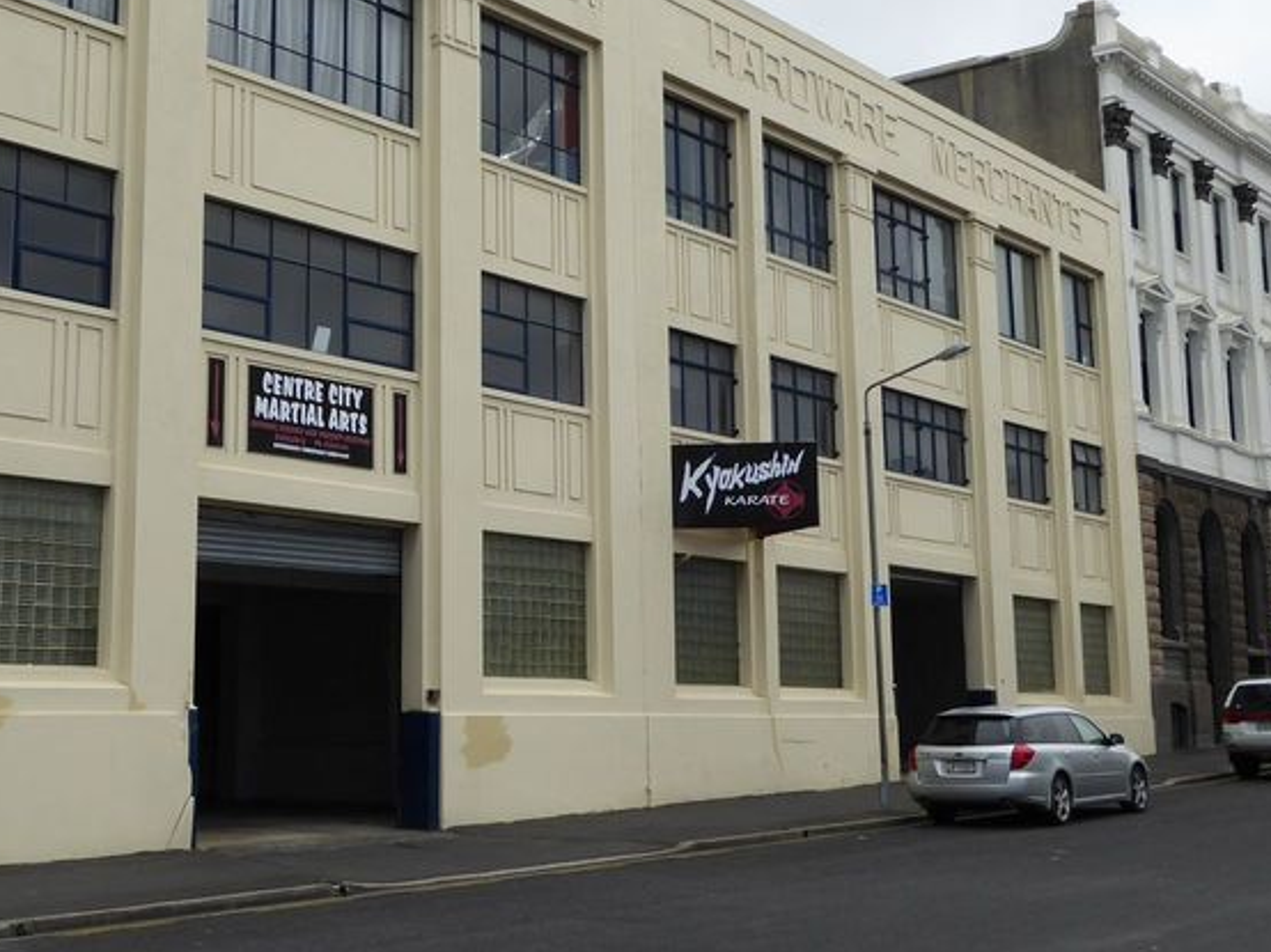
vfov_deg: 28.0
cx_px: 404
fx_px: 1908
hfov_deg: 36.4
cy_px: 395
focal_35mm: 52
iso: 80
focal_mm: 6.3
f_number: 3.7
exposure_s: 1/640
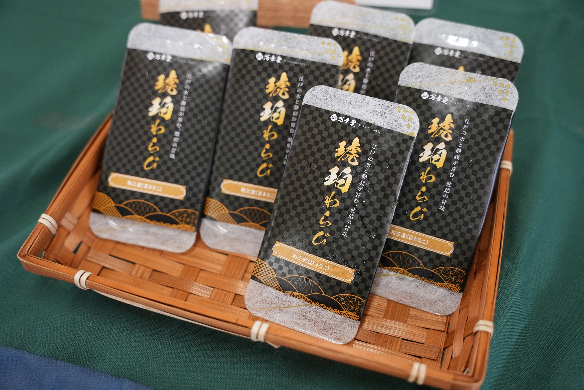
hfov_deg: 51.5
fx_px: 605
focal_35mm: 37
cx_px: 292
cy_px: 195
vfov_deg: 35.7
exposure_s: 1/160
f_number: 3.2
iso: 1250
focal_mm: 37.3
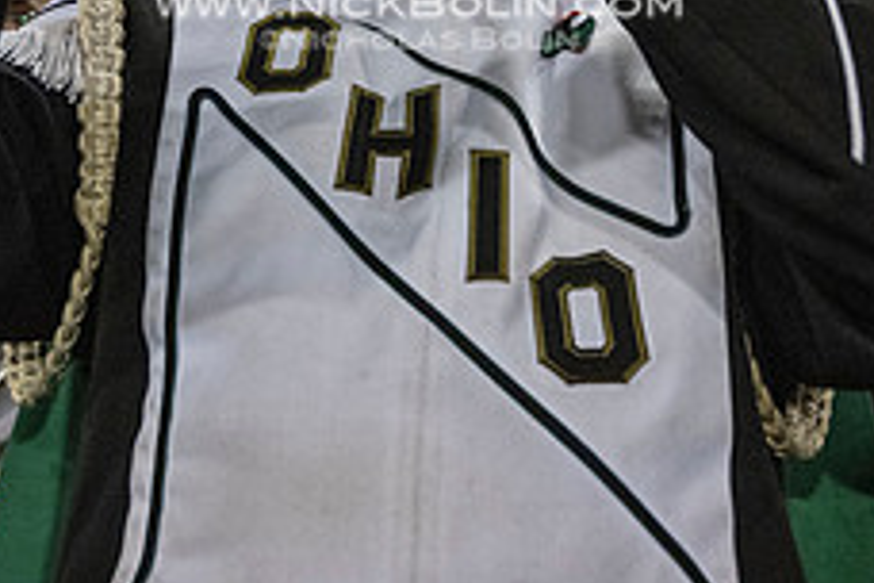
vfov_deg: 20.7
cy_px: -132
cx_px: 418
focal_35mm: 61
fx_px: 1481
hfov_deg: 32.9
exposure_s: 1/500
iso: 3200
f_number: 4
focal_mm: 24
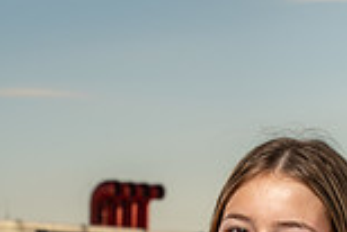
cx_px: 246
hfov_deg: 10.1
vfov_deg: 6.5
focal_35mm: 204
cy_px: 505
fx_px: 1968
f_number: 9
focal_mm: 70
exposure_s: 1/250
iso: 100
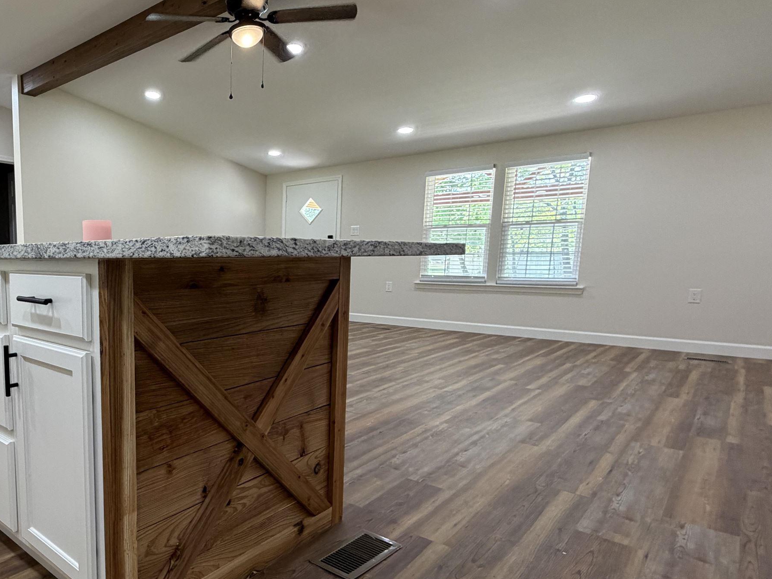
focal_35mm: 24
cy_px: 336
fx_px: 535
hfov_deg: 65.9
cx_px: 169
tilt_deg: -8.7
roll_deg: -0.5
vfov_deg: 56.5
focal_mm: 2.22
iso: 200
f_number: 2.2
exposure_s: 1/120
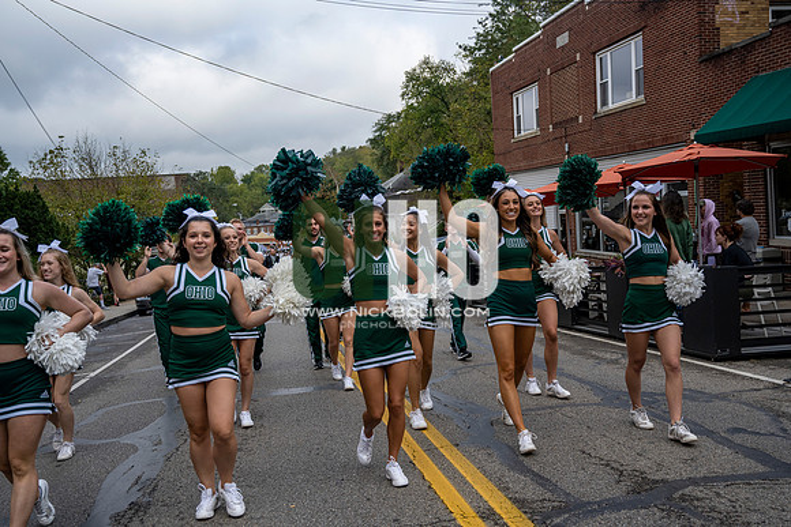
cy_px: 264
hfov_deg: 57.2
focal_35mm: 33
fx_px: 725
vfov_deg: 40.0
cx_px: 396
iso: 320
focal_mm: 33
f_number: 4
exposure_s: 1/1600
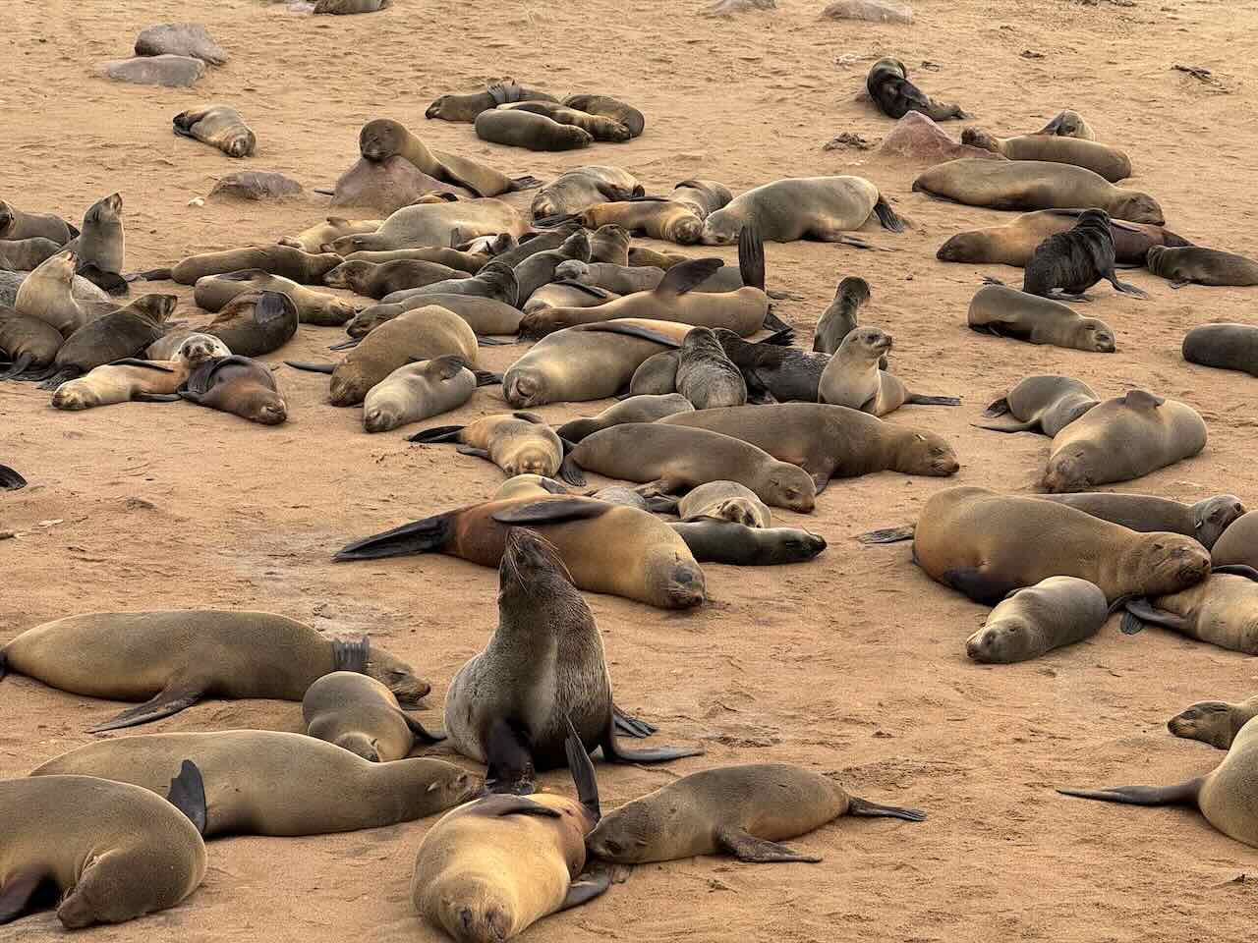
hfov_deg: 16.4
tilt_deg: -16.1
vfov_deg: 12.3
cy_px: 472
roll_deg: -0.4
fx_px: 4361
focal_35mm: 120
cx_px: 629
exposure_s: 1/581
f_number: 2.8
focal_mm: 15.66
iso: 50
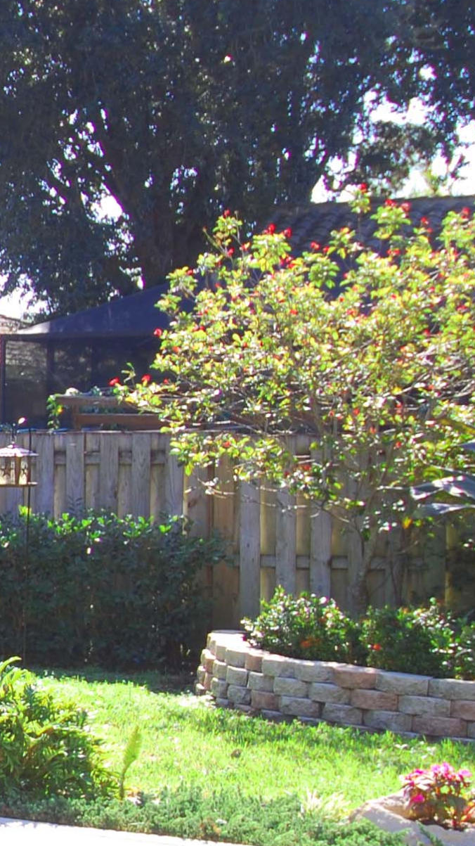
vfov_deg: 22.6
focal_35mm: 94
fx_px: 2106
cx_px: -548
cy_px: 545
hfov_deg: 11.3
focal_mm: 24
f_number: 7.1
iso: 200
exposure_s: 1/200
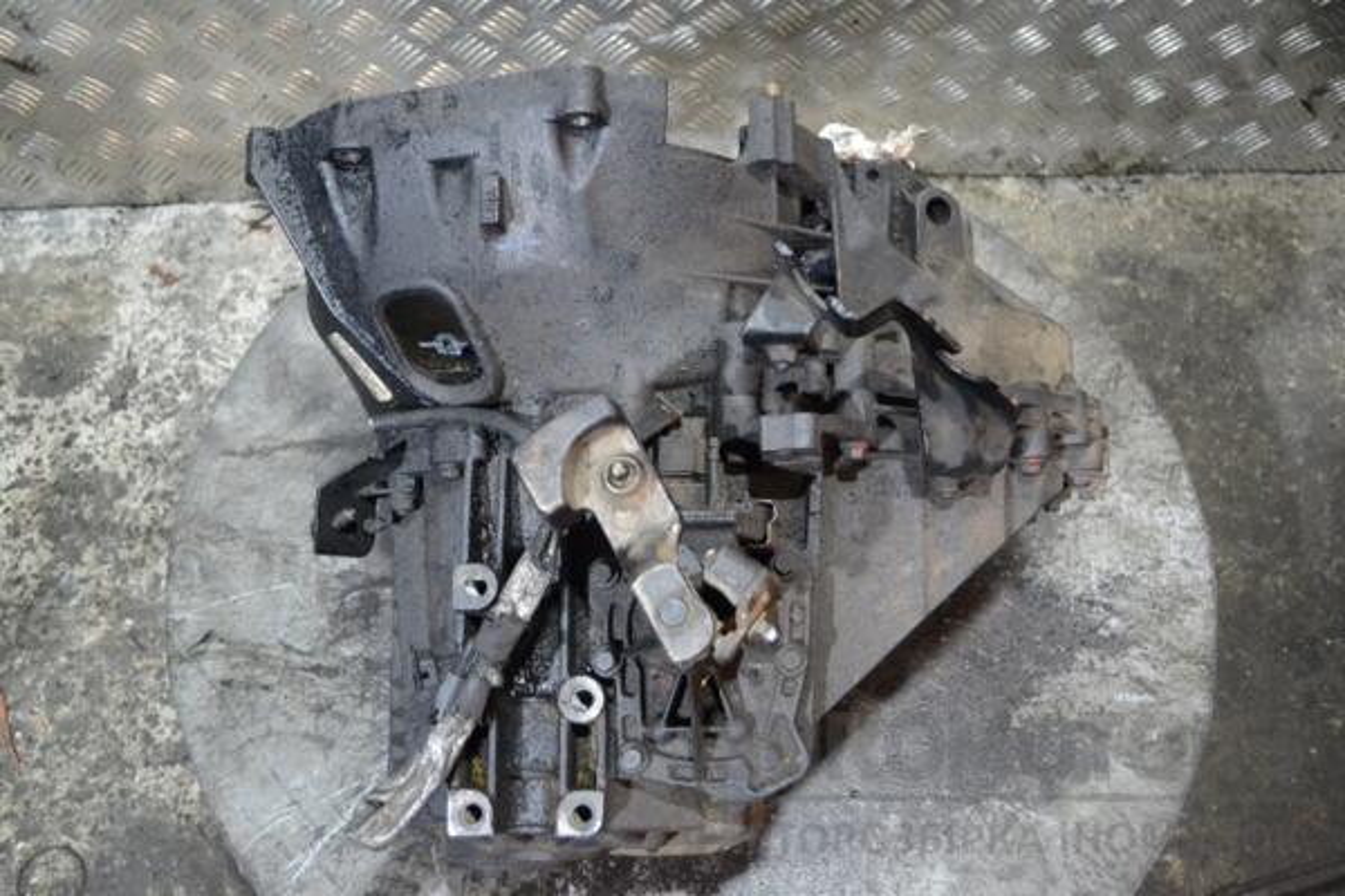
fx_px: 1457
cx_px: 672
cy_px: 448
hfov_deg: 49.6
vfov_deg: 34.2
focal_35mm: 39
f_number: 4.2
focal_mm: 26
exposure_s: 1/30
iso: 2800
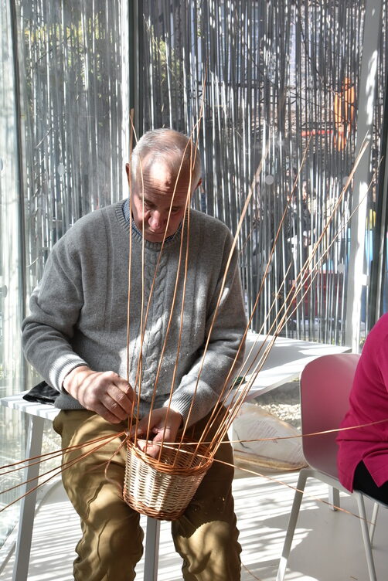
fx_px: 646
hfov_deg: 33.4
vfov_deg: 48.4
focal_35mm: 40
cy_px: 290
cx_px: 194
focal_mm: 40
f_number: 13
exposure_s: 1/200
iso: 1600
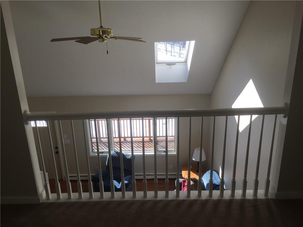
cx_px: 152
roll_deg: +1.0
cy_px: 114
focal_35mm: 29
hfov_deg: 61.7
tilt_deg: -19.0
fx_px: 254
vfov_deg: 48.2
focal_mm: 4.15
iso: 32
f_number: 2.2
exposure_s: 1/260
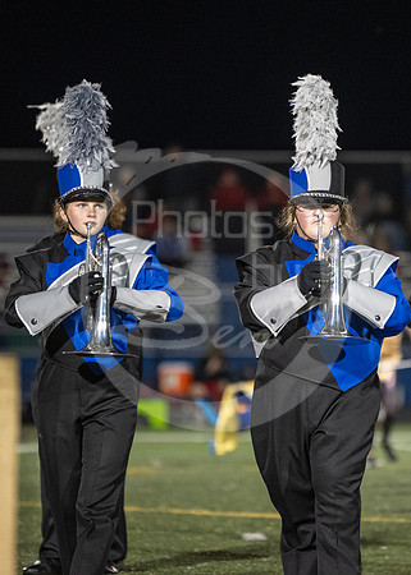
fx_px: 5360
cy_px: 254
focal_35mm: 328
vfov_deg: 6.2
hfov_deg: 4.4
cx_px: 367
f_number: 2.8
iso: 4000
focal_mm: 200
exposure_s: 1/500
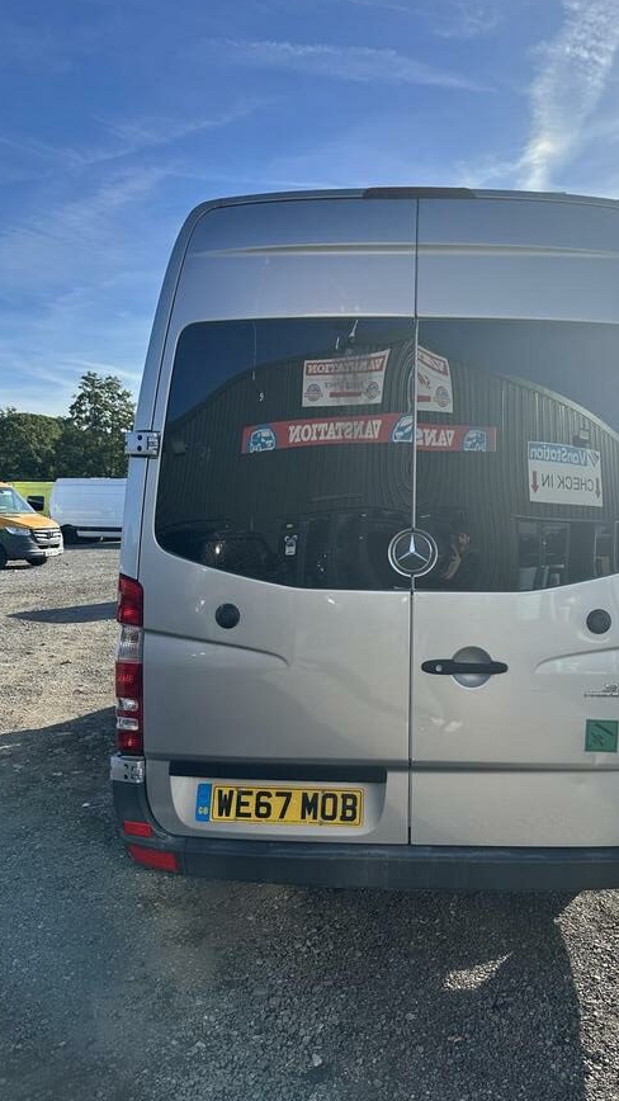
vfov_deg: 69.9
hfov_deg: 42.4
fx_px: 788
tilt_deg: -3.5
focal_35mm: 27
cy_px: 553
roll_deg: -0.7
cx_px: 408
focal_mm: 6.86
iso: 80
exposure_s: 1/3058
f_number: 1.78
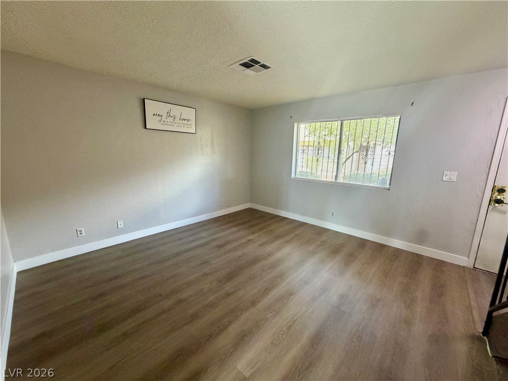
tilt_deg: -10.5
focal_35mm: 14
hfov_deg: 102.1
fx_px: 205
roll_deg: -1.0
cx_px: 254
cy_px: 190
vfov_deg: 85.7
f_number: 2.2
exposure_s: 1/60
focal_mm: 2.22
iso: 400
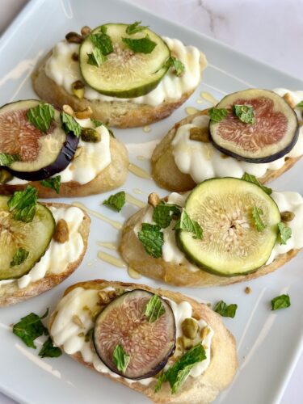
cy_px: 202
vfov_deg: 39.7
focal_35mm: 48
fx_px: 560
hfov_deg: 30.3
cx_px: 152
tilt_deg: -67.3
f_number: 1.78
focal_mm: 6.86
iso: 80
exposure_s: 1/850
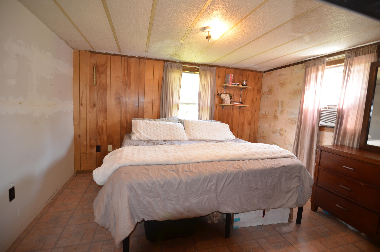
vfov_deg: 71.8
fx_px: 174
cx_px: 190
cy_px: 126
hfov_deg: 95.1
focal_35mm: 16
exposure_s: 1/60
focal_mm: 11
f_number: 2.8
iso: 400
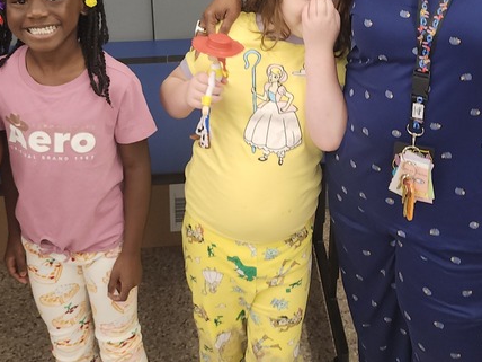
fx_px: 766
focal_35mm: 55
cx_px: 277
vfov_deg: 25.7
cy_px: 30
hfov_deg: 34.9
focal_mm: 5.54
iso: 125
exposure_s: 1/60
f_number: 1.8
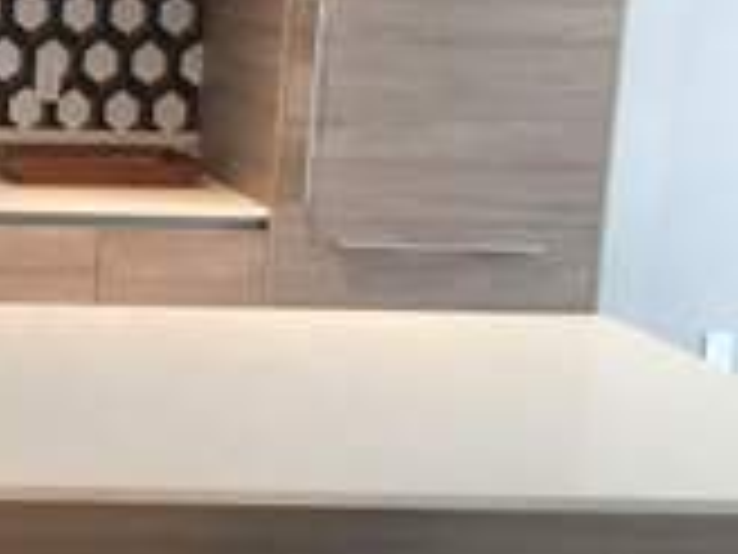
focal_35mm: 85
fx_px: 1812
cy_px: 176
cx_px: -266
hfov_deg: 20.6
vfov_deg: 17.3
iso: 125
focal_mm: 4.15
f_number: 2.2
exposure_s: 1/30
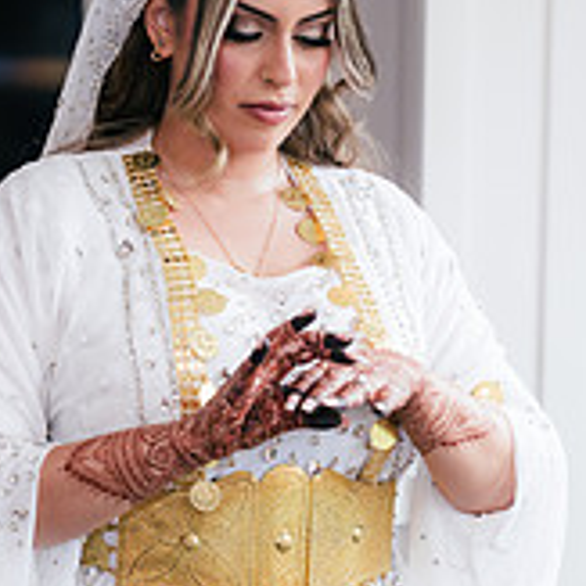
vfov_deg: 13.4
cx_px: 280
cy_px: 485
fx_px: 2471
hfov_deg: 13.5
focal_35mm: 129
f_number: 2.8
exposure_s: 1/200
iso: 400
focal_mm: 55
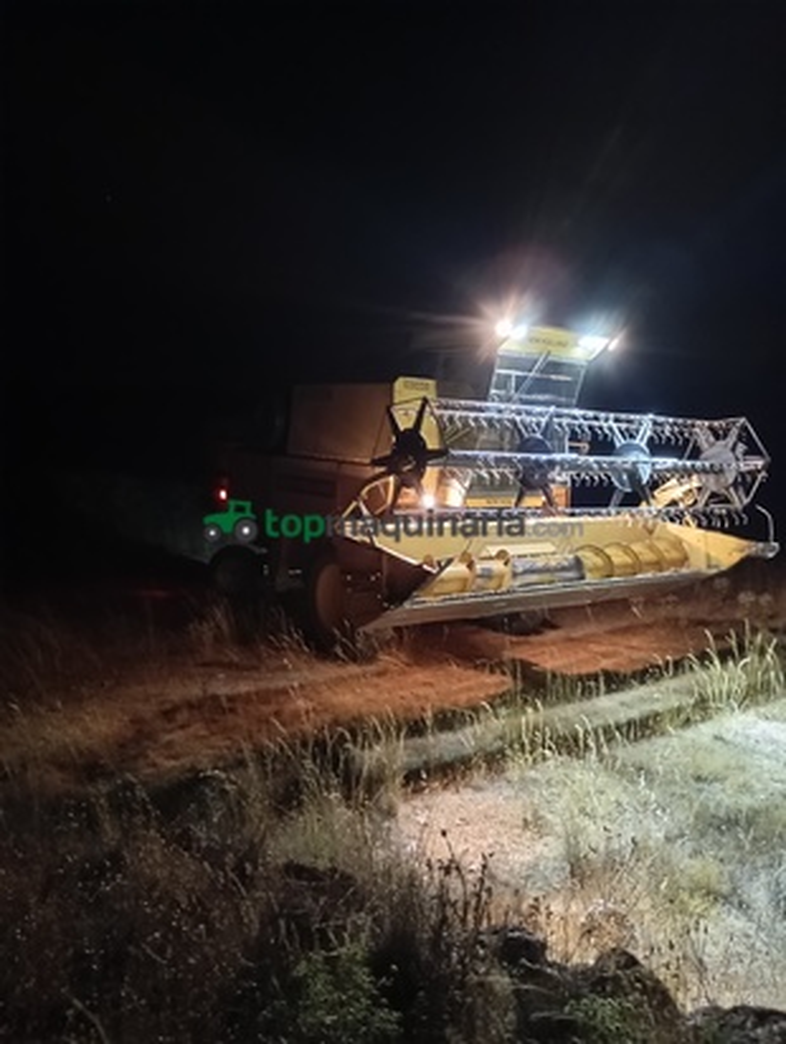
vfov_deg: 63.4
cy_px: 522
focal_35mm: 28
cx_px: 393
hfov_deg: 49.8
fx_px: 846
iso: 6416
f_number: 1.8
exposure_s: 1/9.09
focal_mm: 4.27
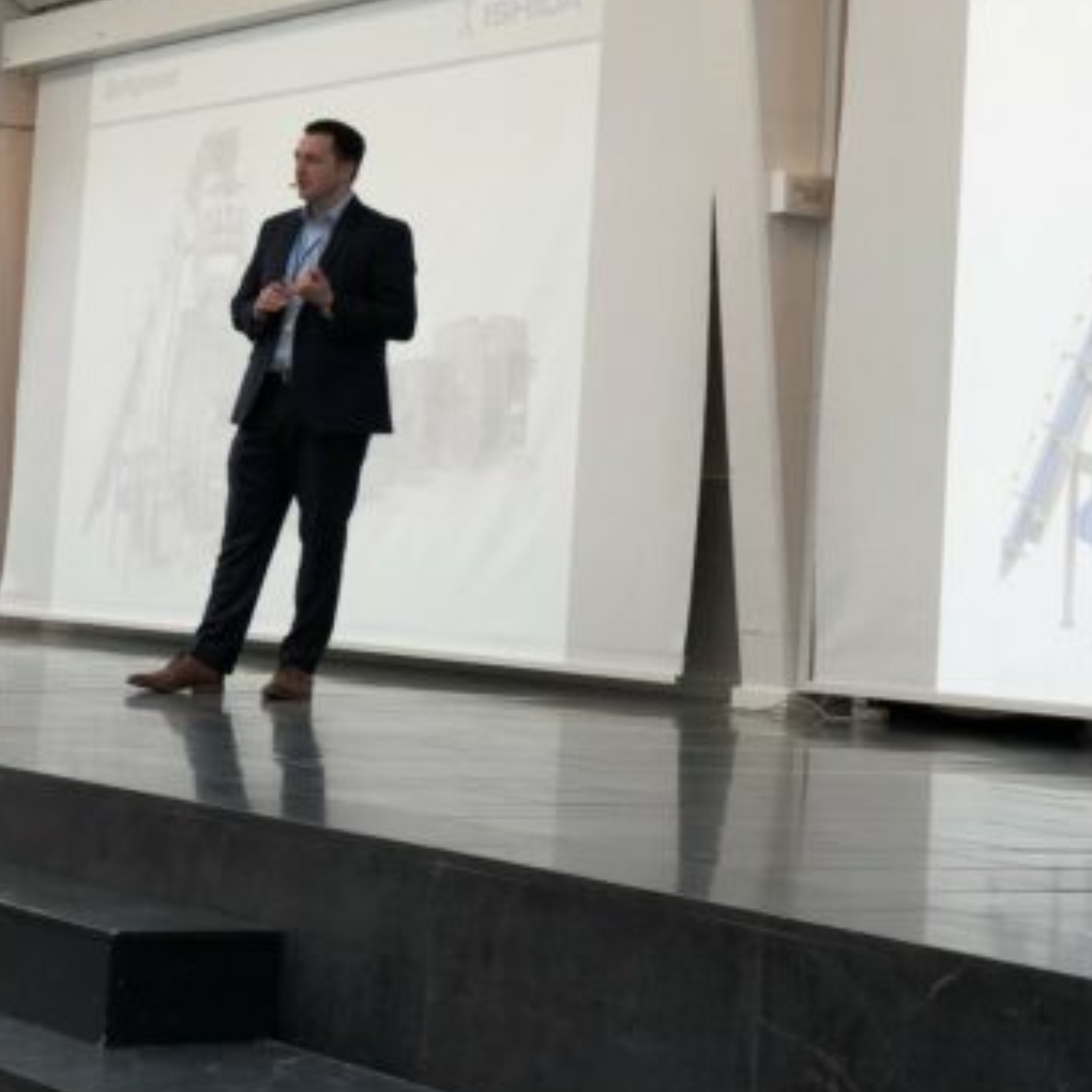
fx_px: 3569
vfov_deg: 17.3
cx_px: 793
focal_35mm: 100
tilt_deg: +6.8
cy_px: 226
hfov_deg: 17.3
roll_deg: -3.4
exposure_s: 1/60
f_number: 2.4
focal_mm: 6
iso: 20
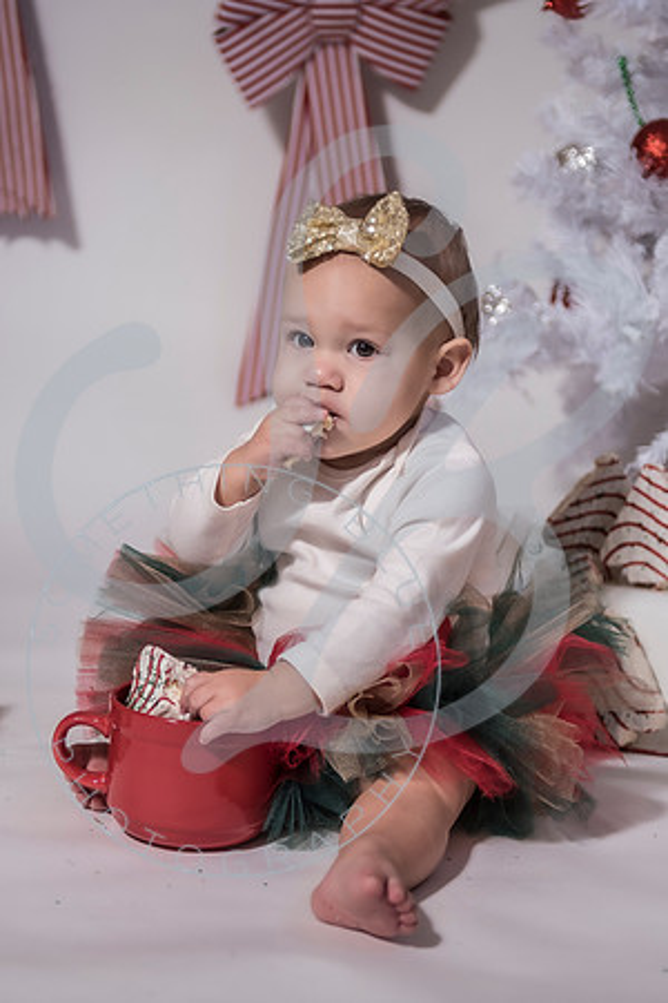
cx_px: 275
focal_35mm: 82
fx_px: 2294
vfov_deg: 24.6
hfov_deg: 16.6
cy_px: 502
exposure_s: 1/125
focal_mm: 55
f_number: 2.8
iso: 100
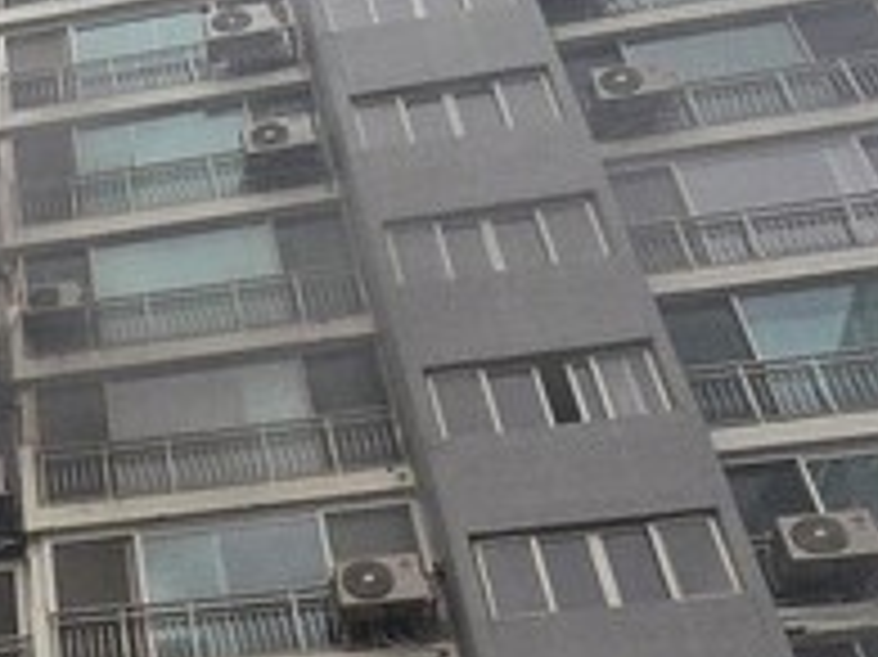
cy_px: 778
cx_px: -261
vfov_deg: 21.4
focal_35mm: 64
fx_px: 1622
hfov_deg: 25.9
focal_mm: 2.2
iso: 50
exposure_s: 1/628
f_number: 2.2
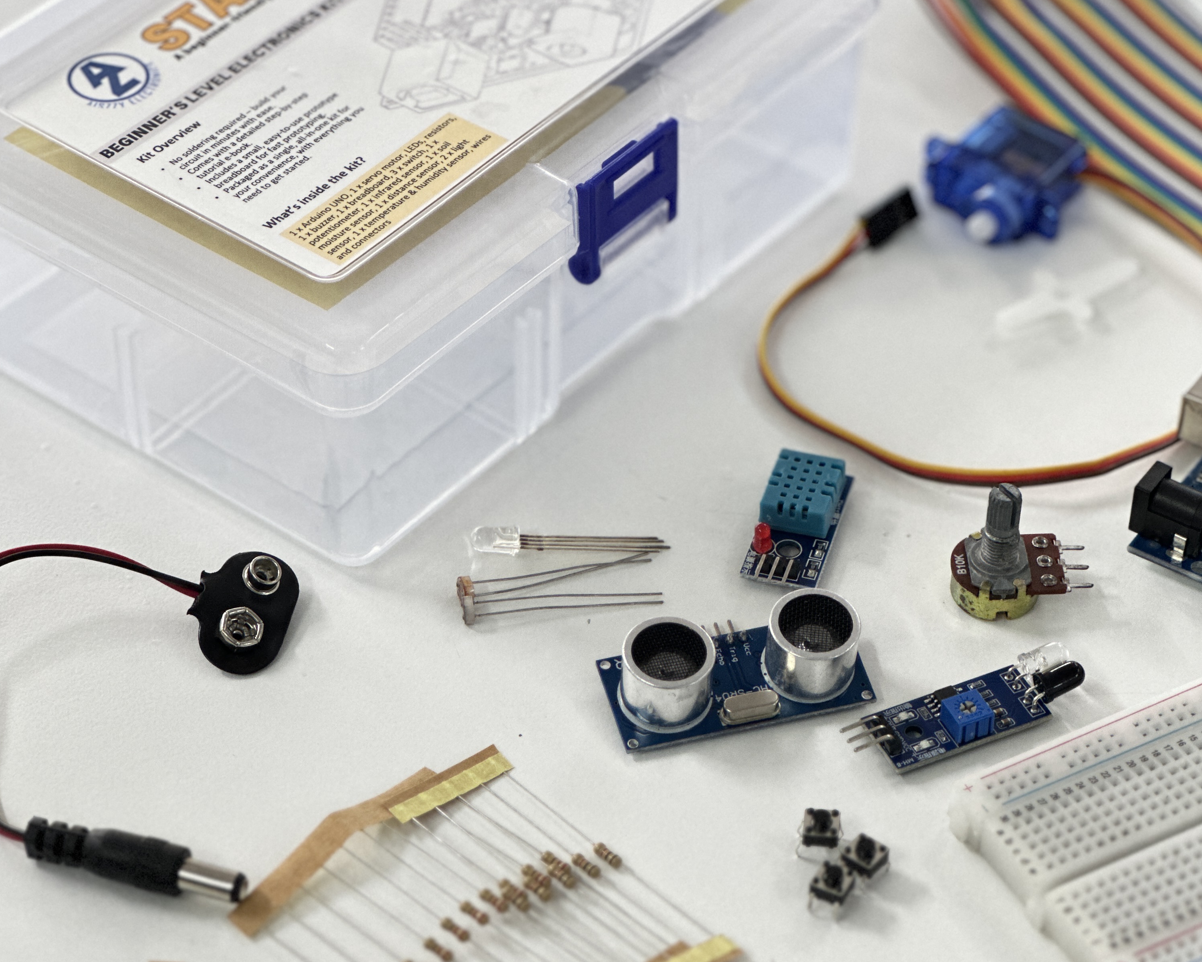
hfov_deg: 19.0
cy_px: 644
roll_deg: -1.0
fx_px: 3593
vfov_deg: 15.2
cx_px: 600
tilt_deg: -43.6
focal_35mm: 101
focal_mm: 9
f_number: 2.8
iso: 400
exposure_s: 1/40
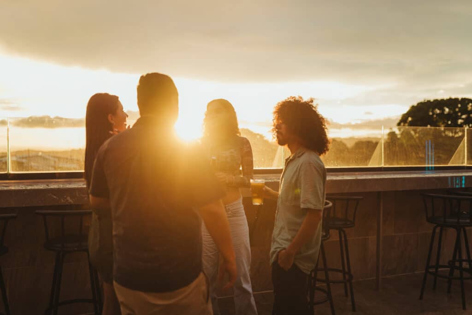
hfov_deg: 54.4
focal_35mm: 35
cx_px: 236
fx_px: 459
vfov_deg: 37.9
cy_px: 158
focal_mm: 35
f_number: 1.4
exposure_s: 1/640
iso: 250
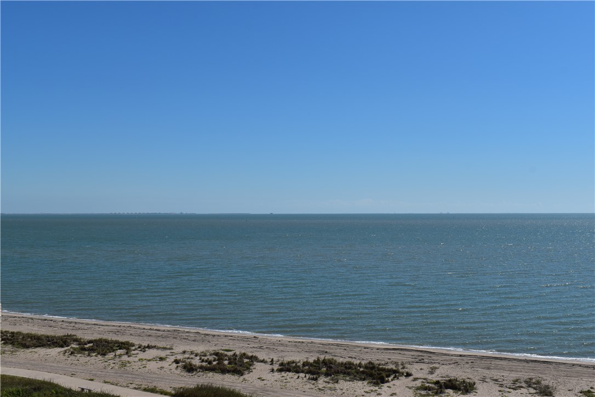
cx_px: 298
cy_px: 198
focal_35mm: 44
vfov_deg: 30.8
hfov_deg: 45.0
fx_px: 719
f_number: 11
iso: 200
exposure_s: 1/640
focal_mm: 29
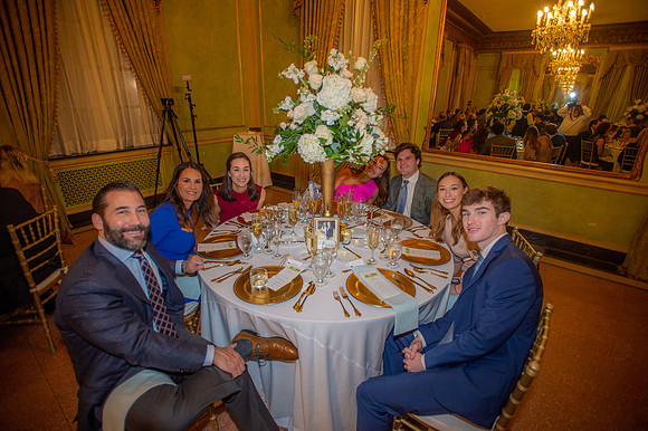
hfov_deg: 93.3
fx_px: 306
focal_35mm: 17
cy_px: 216
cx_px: 324
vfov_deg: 70.4
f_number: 2.8
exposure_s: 1/80
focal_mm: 17
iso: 1250
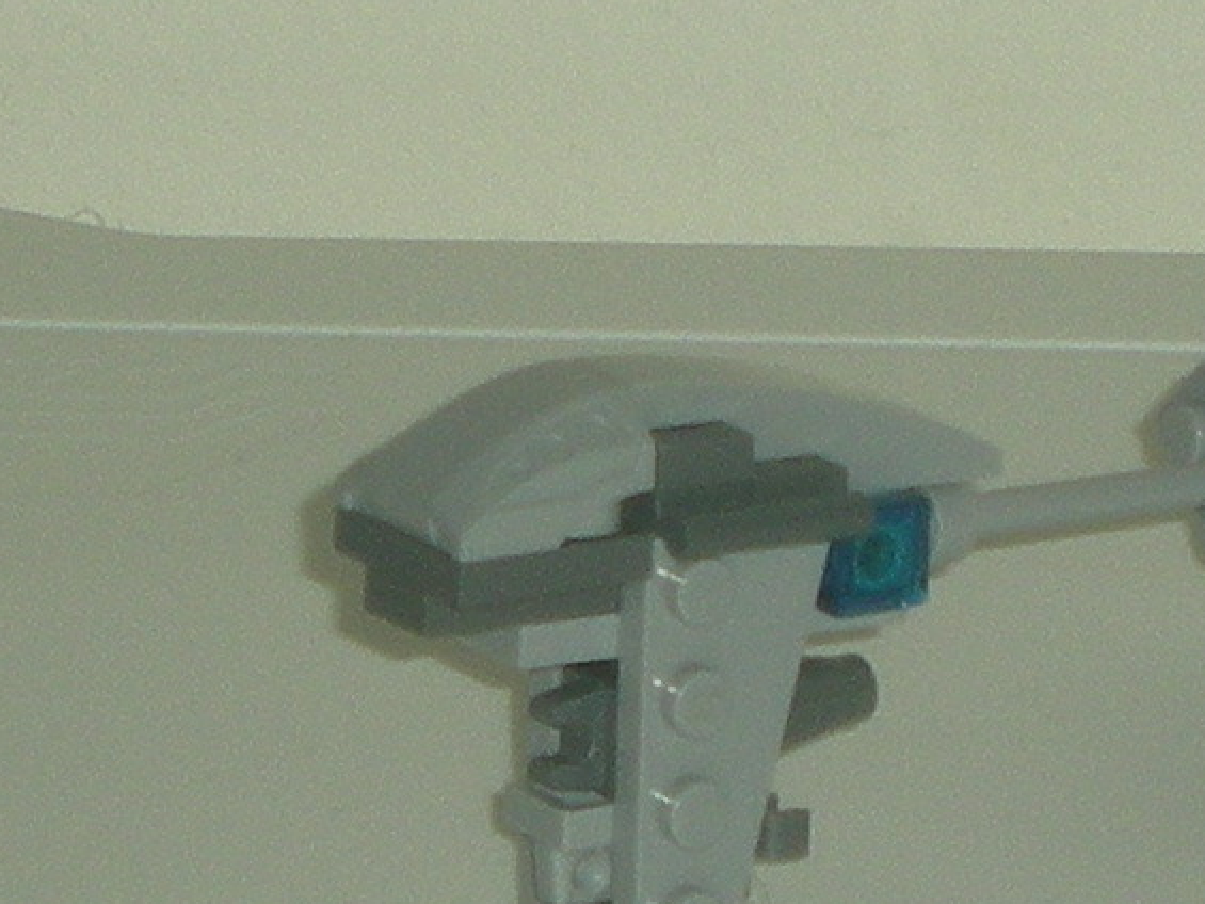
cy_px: 608
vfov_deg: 11.1
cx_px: 930
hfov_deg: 14.6
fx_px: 4666
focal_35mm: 134
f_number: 4.6
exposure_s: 1/120
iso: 50
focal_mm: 12.3
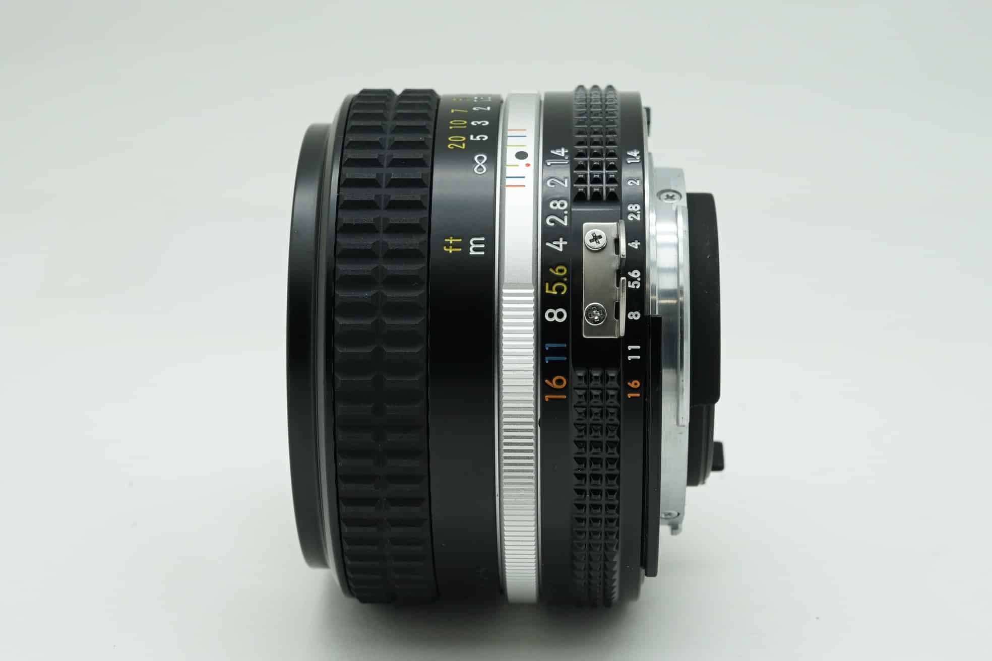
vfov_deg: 16.3
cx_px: 496
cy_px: 330
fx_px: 2314
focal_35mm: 84
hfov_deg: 24.2
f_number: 16
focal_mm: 56
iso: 800
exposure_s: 1/40
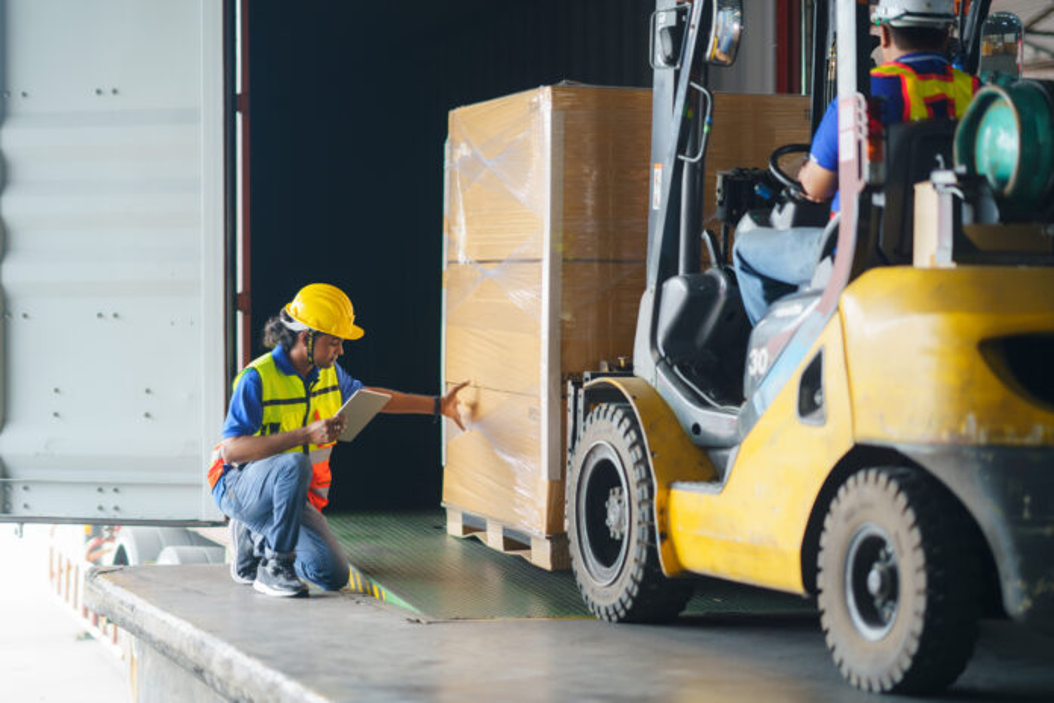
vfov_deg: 16.1
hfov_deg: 23.9
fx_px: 2488
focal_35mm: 85
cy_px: 352
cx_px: 527
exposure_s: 1/320
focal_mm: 85
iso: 200
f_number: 1.4
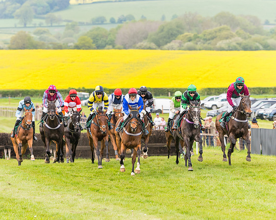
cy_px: 108
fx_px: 2466
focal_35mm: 302
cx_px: 125
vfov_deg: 5.1
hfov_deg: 6.4
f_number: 4
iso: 640
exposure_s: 1/1250
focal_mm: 165
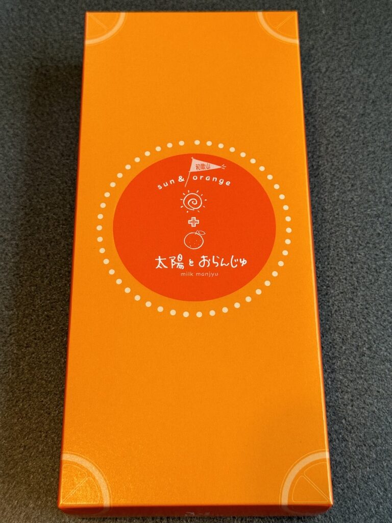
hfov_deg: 30.3
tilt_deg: -68.0
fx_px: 725
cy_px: 262
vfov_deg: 39.7
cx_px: 196
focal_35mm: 48
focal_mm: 6.86
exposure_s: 1/60
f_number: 1.78
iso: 100
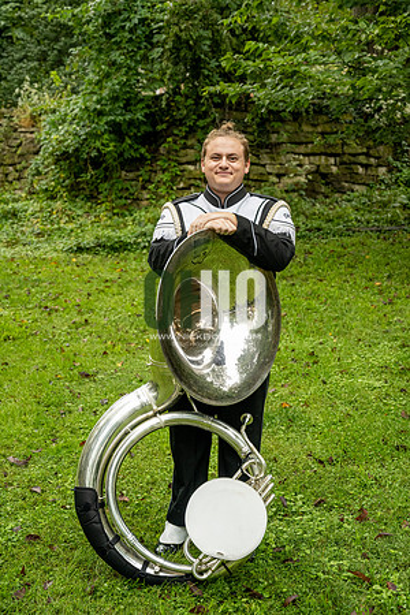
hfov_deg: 27.5
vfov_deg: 40.3
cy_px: 308
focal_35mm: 49
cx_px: 205
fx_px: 837
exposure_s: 1/500
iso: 800
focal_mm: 49
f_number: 4
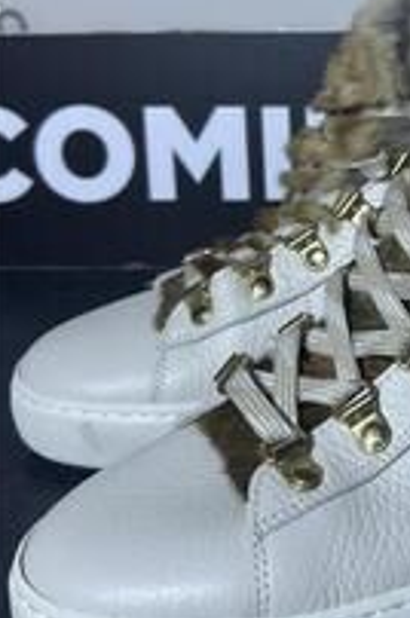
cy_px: 187
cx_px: 422
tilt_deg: -15.5
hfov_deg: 25.0
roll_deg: +0.3
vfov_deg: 38.3
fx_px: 874
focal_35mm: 51
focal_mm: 5.7
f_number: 1.5
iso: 40
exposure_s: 1/206
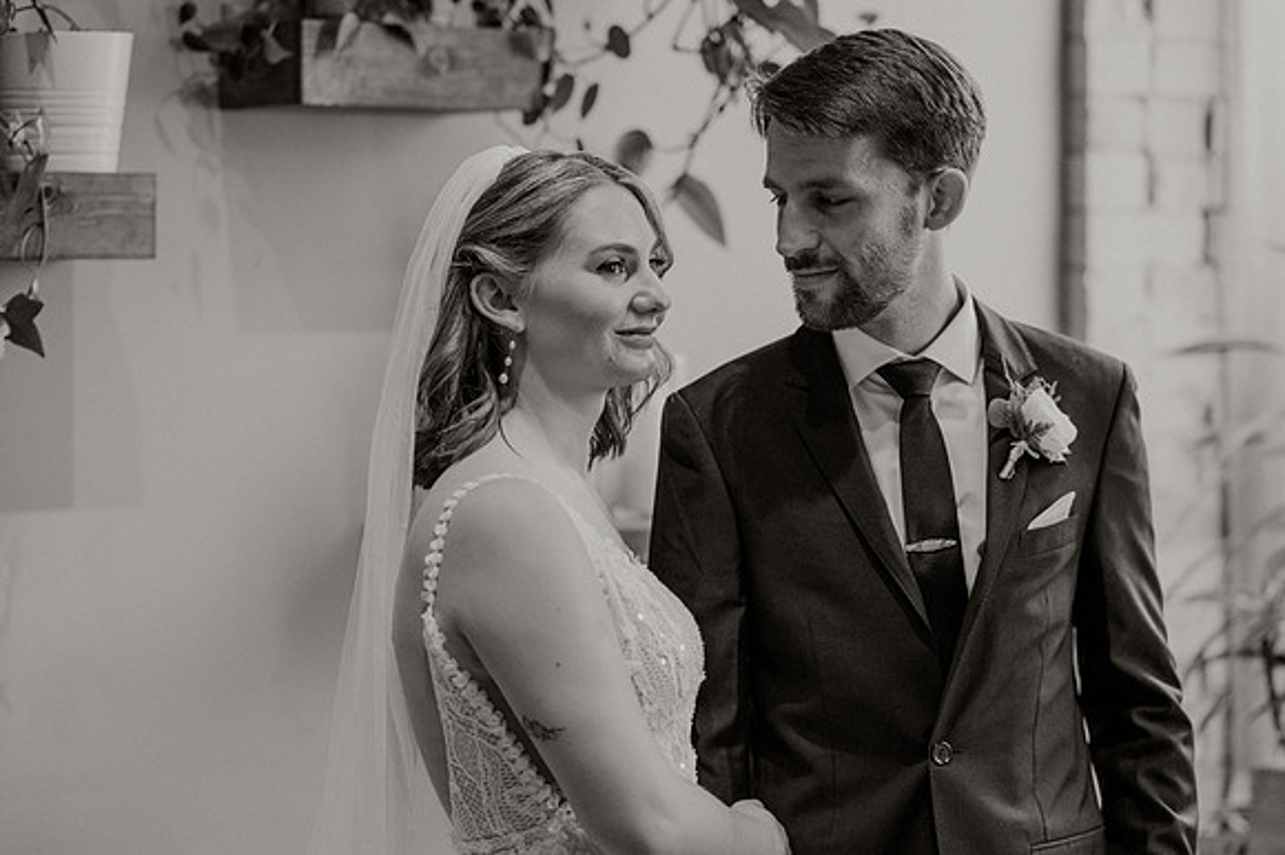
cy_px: 428
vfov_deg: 13.0
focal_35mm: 105
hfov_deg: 19.5
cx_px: 642
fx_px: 3746
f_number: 2.2
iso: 2500
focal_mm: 105
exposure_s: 1/800
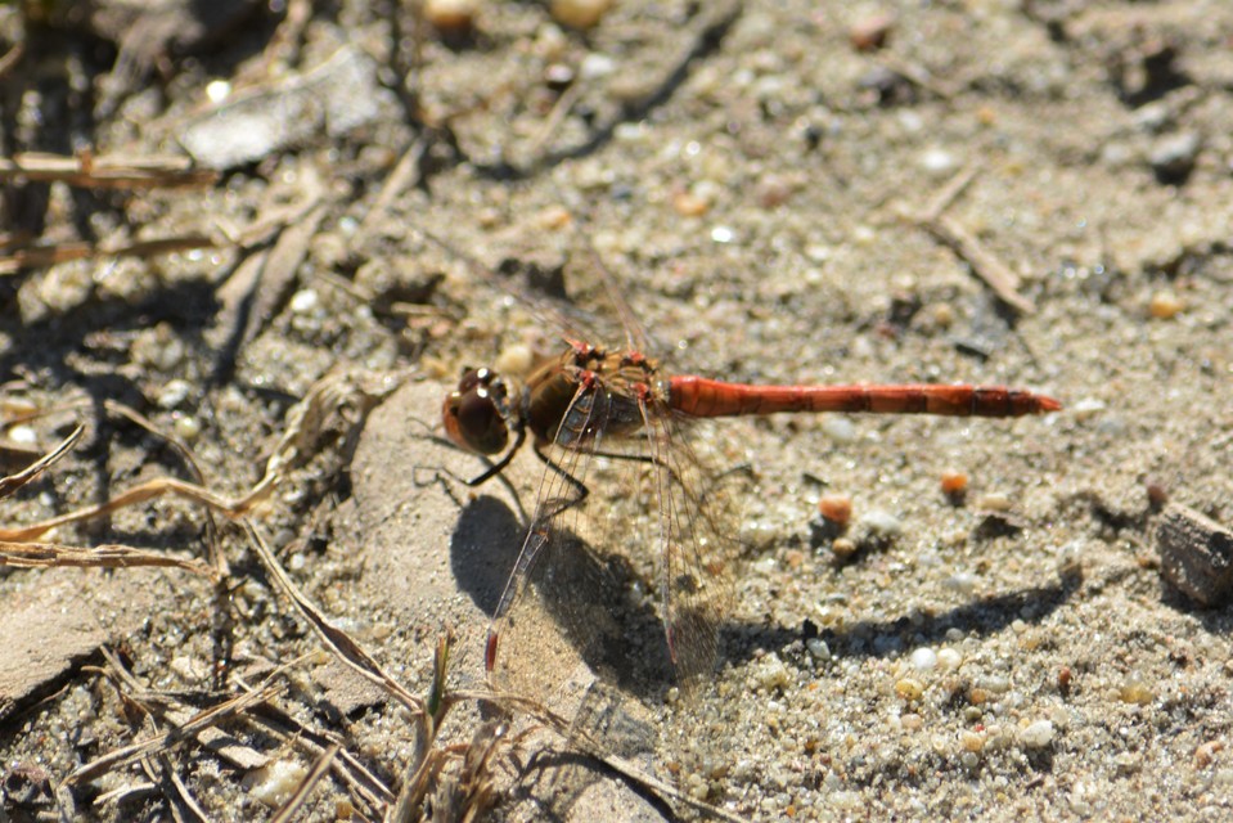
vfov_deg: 3.1
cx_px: 616
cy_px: 412
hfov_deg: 4.6
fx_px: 15416
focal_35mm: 450
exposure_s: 1/160
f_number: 8
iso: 100
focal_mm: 300
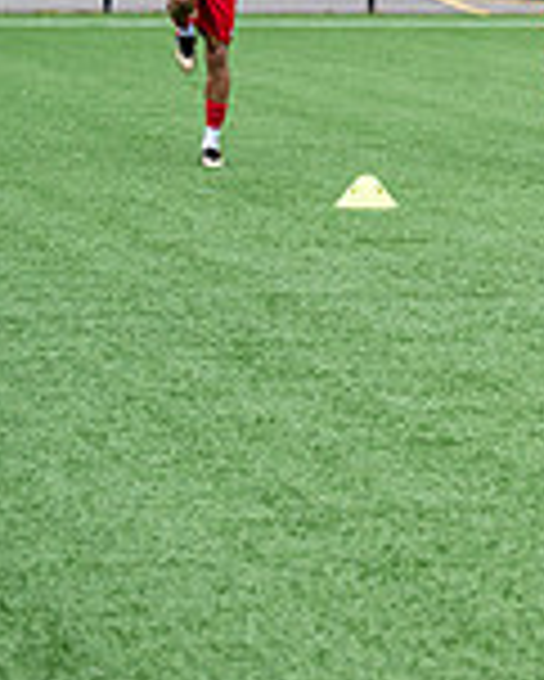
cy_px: -155
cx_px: 1146
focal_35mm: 281
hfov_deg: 5.4
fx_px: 5650
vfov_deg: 6.8
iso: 400
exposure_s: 1/2500
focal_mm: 78
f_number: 2.8
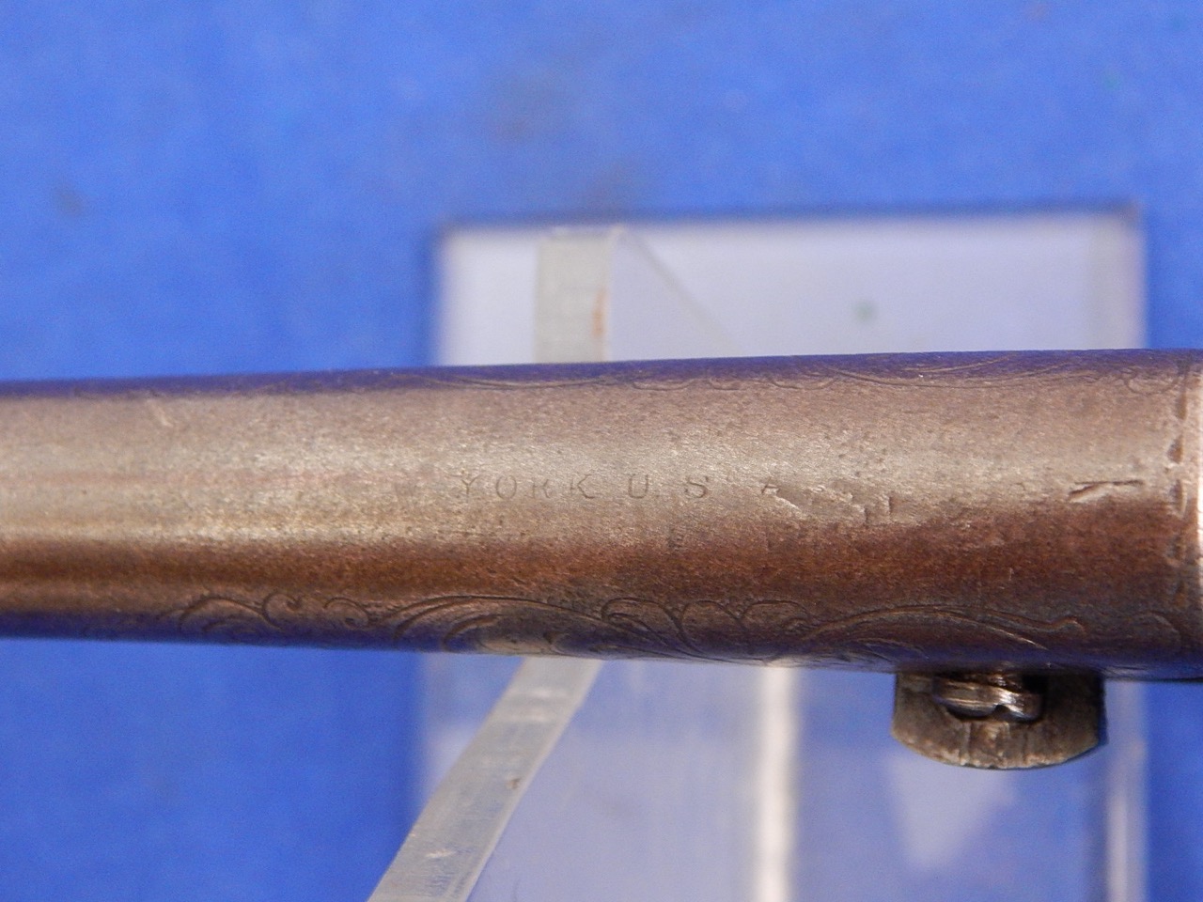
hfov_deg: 28.2
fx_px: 2398
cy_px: 451
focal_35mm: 69
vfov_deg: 21.3
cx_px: 602
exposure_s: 1/8
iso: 560
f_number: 4.1
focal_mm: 12.3
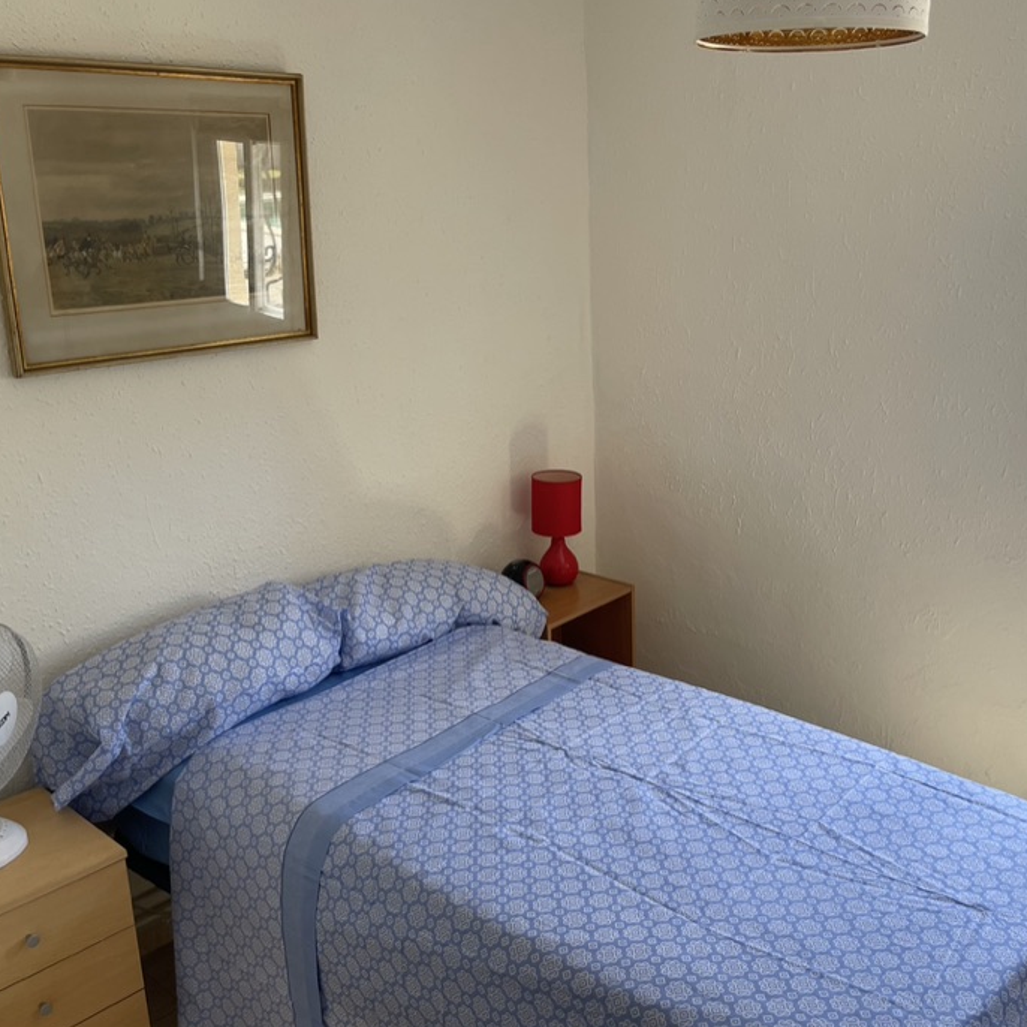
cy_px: 543
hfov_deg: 49.6
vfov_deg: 49.7
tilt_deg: -16.8
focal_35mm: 33
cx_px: 588
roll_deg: +1.8
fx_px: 1108
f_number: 1.6
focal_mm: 5.1
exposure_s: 1/121
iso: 80
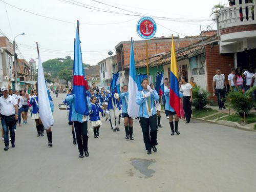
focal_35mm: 62
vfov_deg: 23.7
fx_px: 459
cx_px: 128
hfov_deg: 31.2
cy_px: 96
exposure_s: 1/320
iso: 80
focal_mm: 11
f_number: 4.5
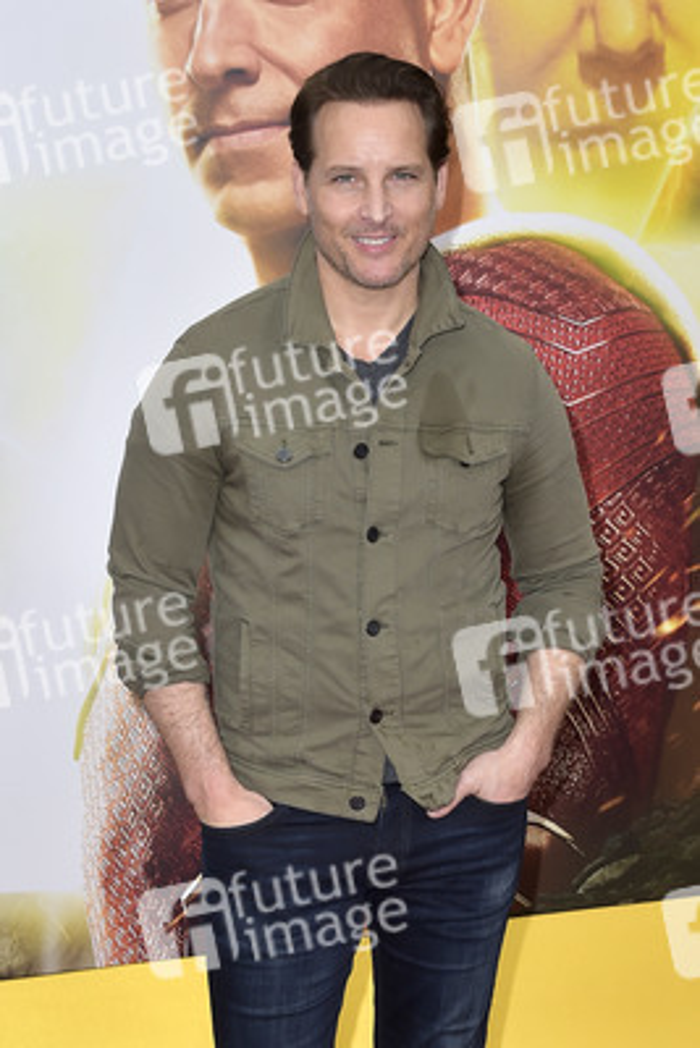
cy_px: 524
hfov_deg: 33.4
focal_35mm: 40
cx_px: 350
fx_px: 1166
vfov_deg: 48.4
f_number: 6.3
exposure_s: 1/250
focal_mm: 40
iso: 320
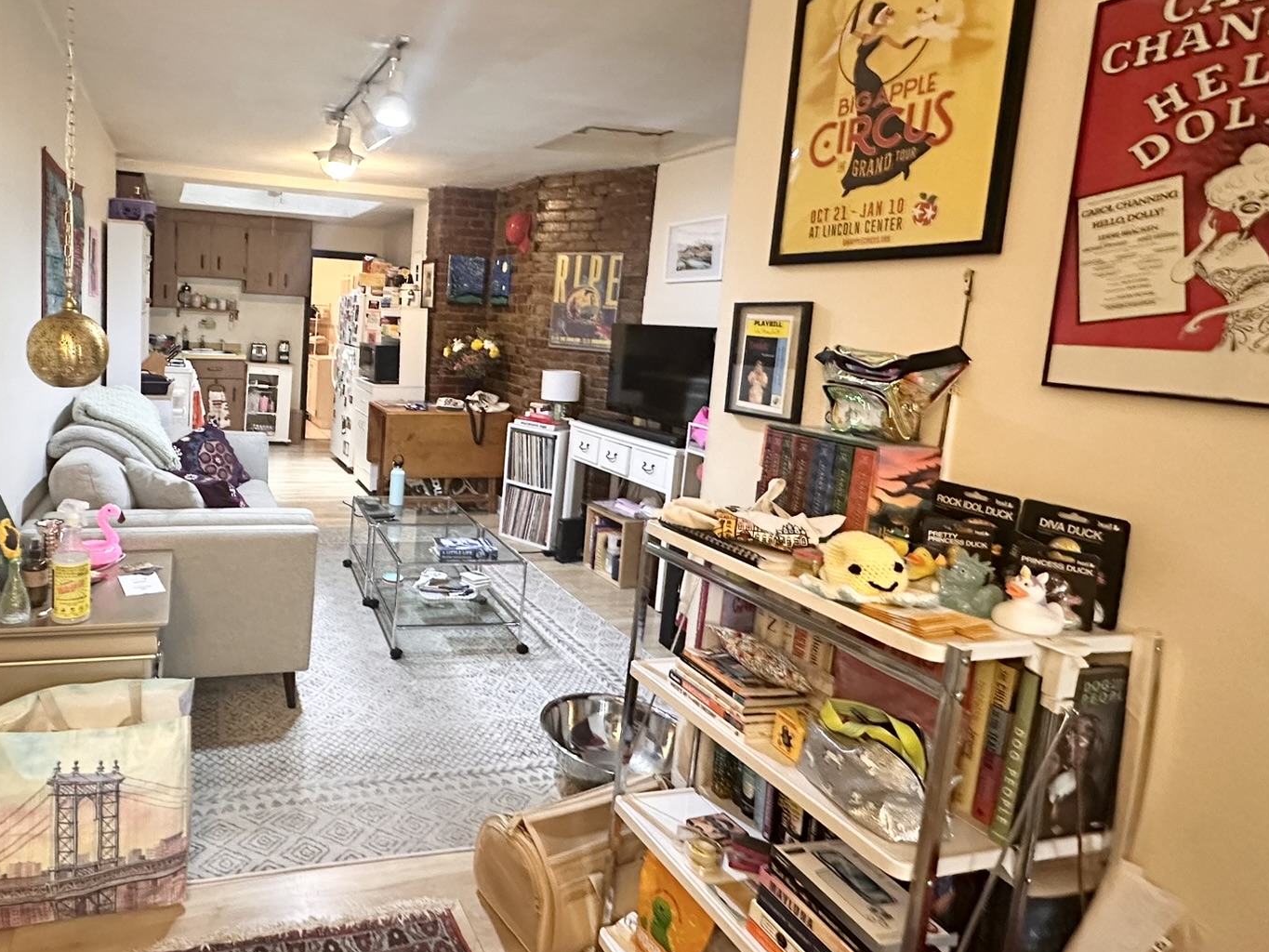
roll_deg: -3.7
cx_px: 381
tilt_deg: -6.3
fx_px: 770
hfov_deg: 75.4
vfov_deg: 63.1
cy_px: 400
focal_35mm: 21
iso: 1000
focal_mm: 2.22
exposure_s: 1/60
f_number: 2.2
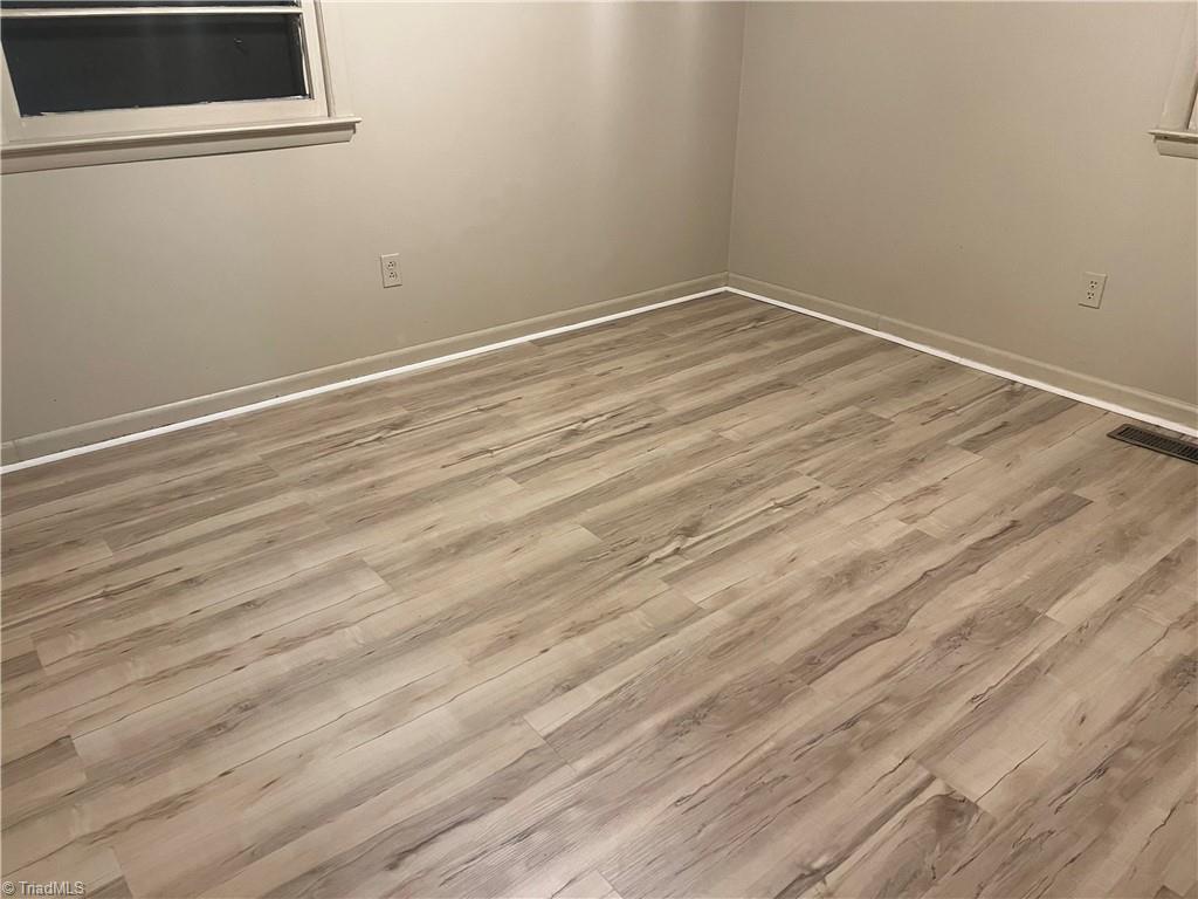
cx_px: 599
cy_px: 450
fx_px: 900
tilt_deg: -26.9
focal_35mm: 26
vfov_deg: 53.1
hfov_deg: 67.3
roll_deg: -0.4
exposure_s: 1/60
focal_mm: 5.7
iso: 250
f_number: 1.5
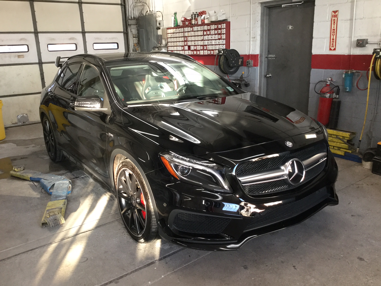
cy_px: 143
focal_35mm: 31
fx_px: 341
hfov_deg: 58.4
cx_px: 190
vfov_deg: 45.4
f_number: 2.4
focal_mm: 3.3
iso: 40
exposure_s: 1/30
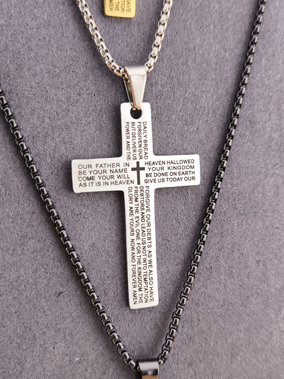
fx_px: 547
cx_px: 142
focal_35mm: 50
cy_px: 190
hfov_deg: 29.1
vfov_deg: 38.2
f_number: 1.9
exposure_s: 1/774
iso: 50
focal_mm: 6.92
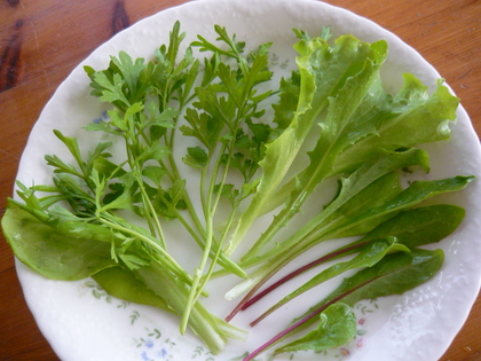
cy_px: 180
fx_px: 459
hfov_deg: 55.4
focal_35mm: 33
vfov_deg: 42.9
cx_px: 240
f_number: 2.8
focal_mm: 5.5
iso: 400
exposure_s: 1/25
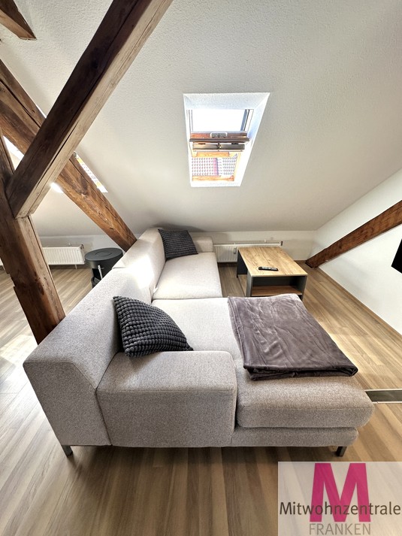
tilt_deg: -23.5
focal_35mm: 14
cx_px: 201
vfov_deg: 102.1
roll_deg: +0.1
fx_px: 217
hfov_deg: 85.7
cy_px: 268
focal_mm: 2.22
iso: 100
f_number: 2.2
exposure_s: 1/99
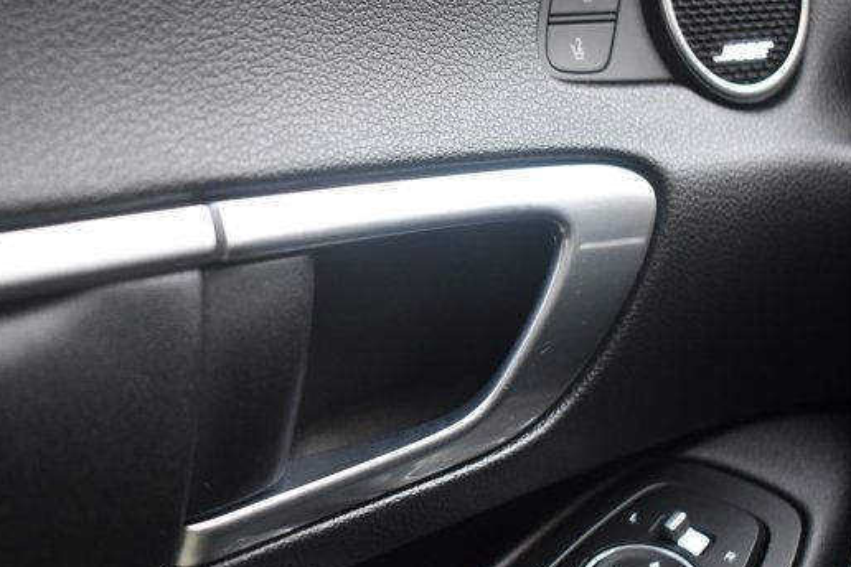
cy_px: 349
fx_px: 1584
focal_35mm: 67
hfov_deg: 30.0
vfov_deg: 20.3
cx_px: 358
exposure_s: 1/125
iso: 2000
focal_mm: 36
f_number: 4.8
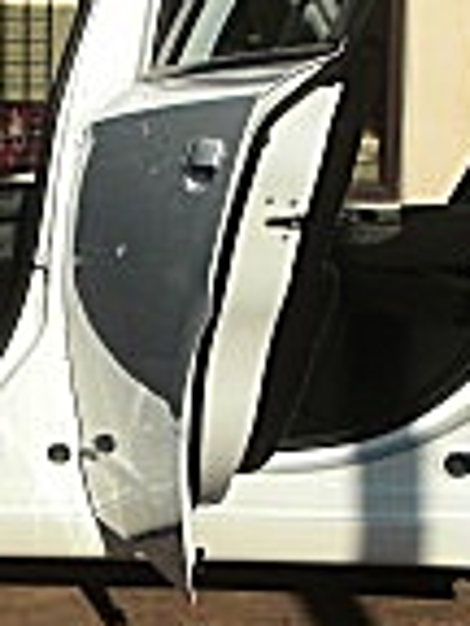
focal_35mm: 160
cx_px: 70
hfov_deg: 9.2
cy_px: 452
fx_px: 2897
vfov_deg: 12.3
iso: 50
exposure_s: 1/160
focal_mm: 6.3
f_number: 7.9
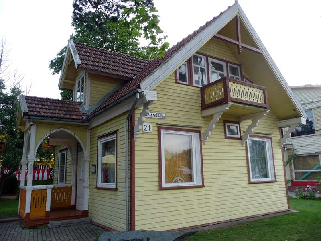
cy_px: 120
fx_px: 260
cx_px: 160
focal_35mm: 28
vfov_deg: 49.7
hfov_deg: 63.4
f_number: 3.3
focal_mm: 4.7
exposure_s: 1/125
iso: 100
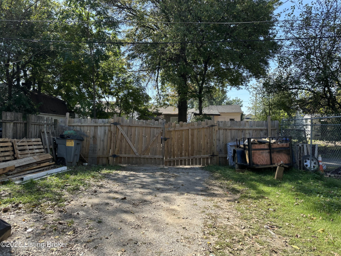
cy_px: 128
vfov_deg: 56.8
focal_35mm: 24
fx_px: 236
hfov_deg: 71.6
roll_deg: -0.2
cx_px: 170
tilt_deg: +0.7
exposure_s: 1/1050
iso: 80
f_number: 1.78
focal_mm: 6.86
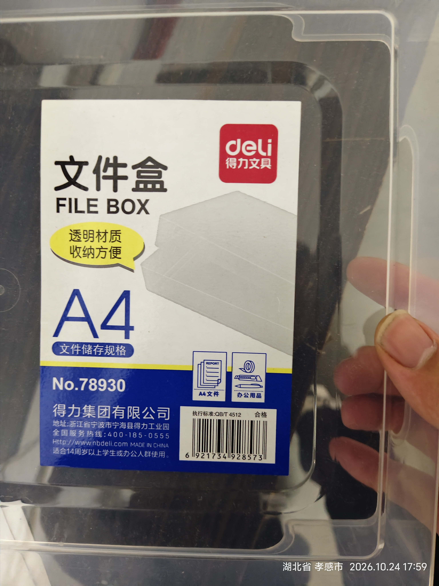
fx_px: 389
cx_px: 220
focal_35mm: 23
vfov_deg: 73.9
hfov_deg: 58.9
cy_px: 293
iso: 2811
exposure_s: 1/25
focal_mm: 5.56
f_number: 1.88
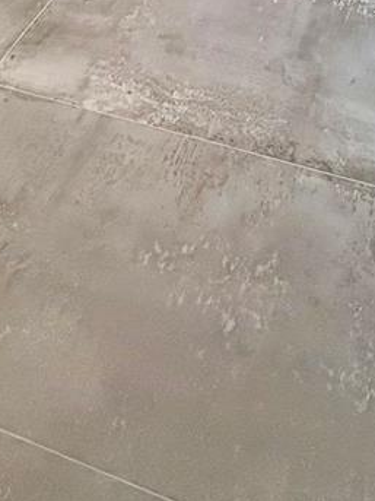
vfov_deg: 24.8
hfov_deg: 29.4
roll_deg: -1.0
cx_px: 260
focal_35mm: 49
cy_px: -323
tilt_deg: -13.9
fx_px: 708
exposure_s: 1/201
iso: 64
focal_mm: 2.22
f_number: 2.2
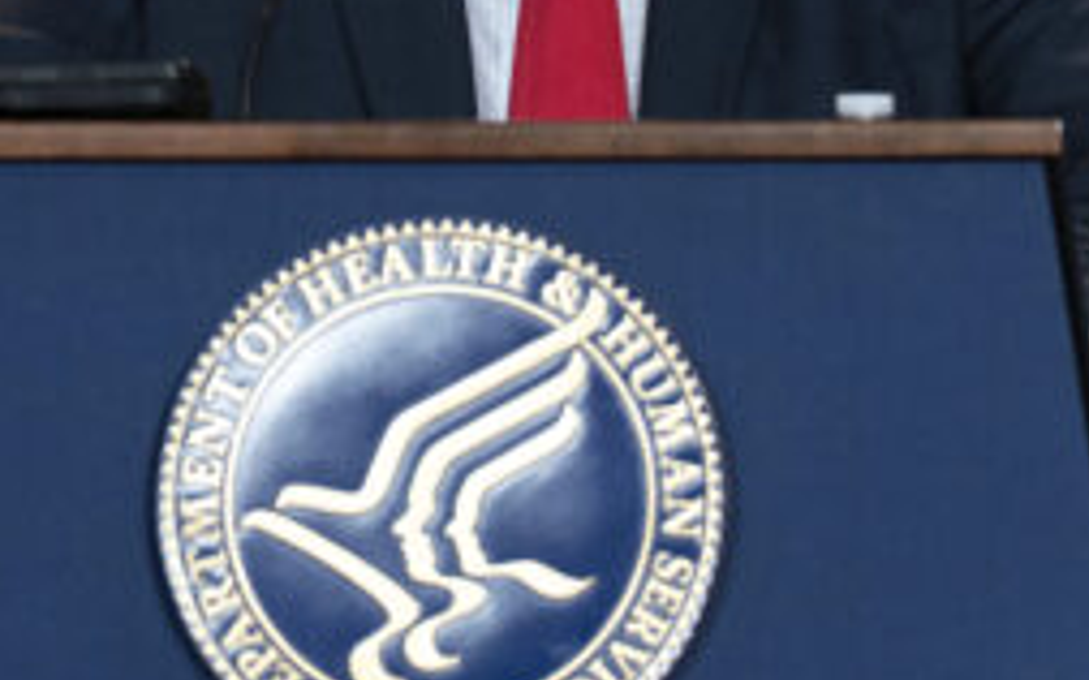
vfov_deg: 2.5
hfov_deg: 4.1
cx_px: 538
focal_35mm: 515
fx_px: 15281
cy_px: -2
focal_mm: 200
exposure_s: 1/250
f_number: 3.2
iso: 1250
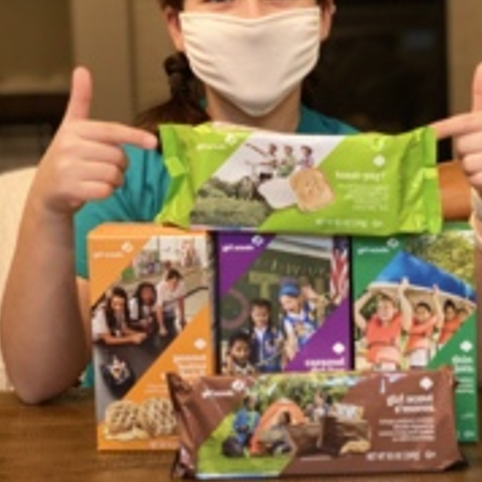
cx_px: 309
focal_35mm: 93
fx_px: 1465
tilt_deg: -8.3
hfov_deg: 18.6
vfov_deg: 18.7
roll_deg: +1.2
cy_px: 179
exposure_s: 1/40
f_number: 2
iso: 250
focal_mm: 6
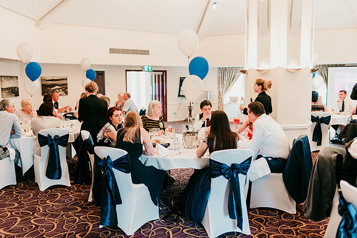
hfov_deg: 54.4
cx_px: 178
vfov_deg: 37.8
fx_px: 348
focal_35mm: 35
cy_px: 119
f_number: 1.6
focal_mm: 35
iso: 1000
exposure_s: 1/200
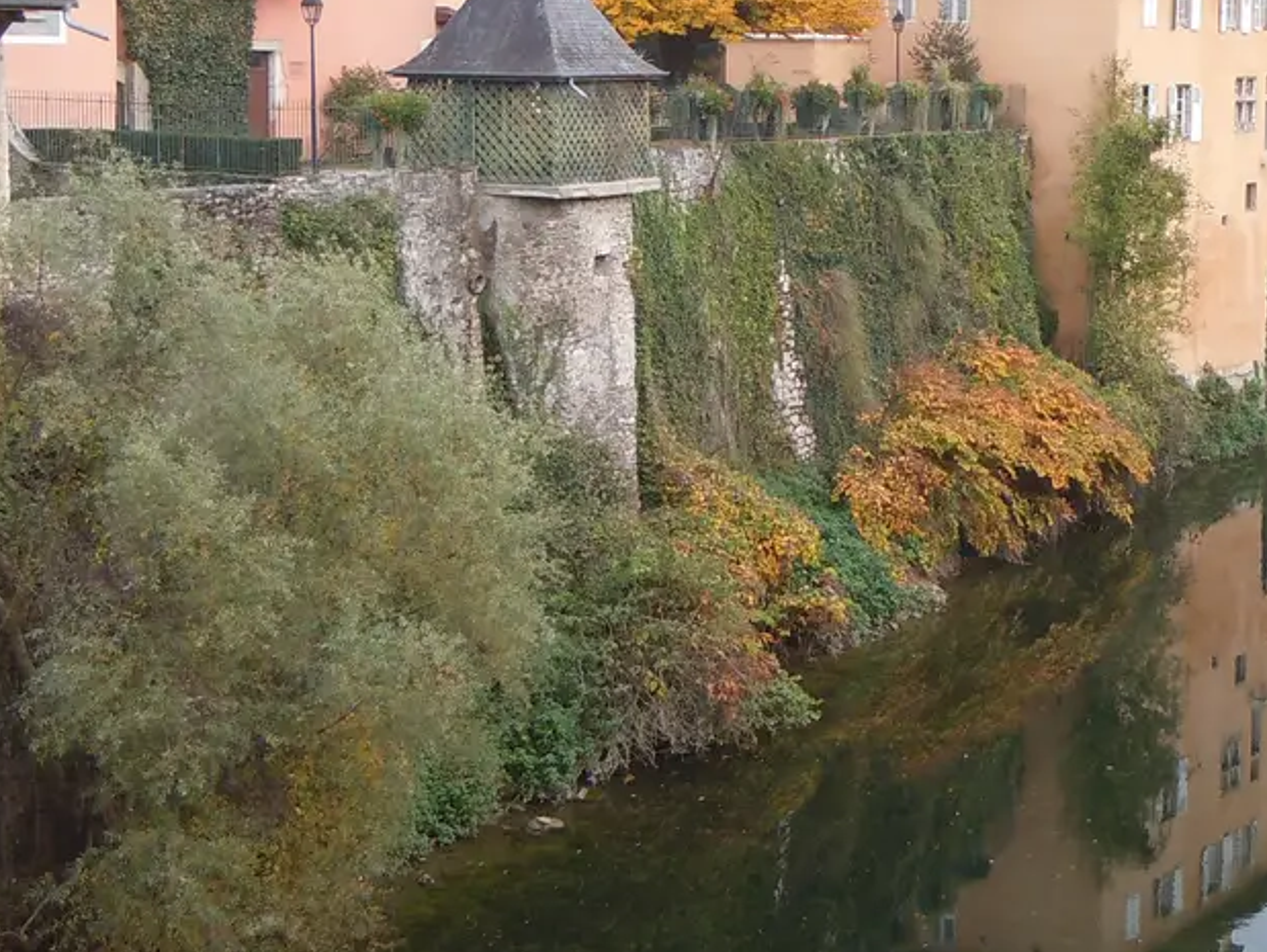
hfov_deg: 30.8
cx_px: 913
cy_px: 246
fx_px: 2271
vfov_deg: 23.4
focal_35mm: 62
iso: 100
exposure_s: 1/100
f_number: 3.5
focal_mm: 5.4
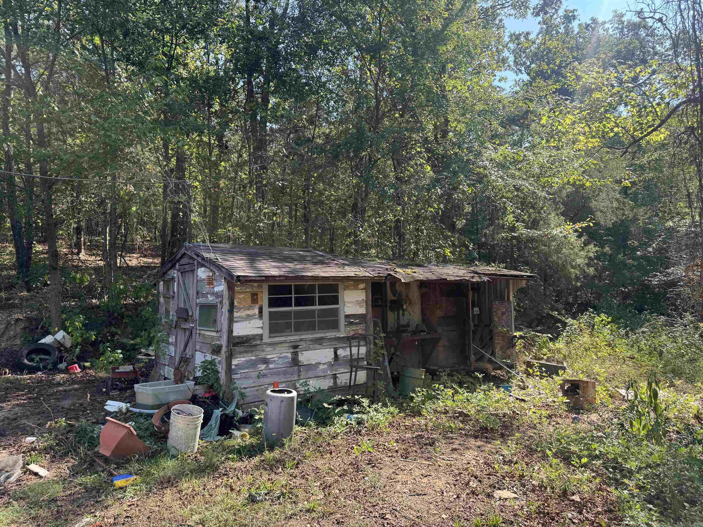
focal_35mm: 24
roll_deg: +1.0
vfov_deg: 56.8
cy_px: 264
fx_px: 487
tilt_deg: +5.5
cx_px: 352
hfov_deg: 71.6
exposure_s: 1/730
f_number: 1.78
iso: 80
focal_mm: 6.76
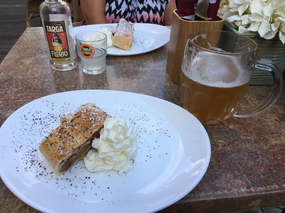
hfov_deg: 61.7
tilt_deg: -35.3
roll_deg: -1.7
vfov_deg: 48.2
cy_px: 106
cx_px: 142
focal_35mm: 29
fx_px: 239
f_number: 2.2
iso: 25
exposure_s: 1/527
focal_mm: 4.15
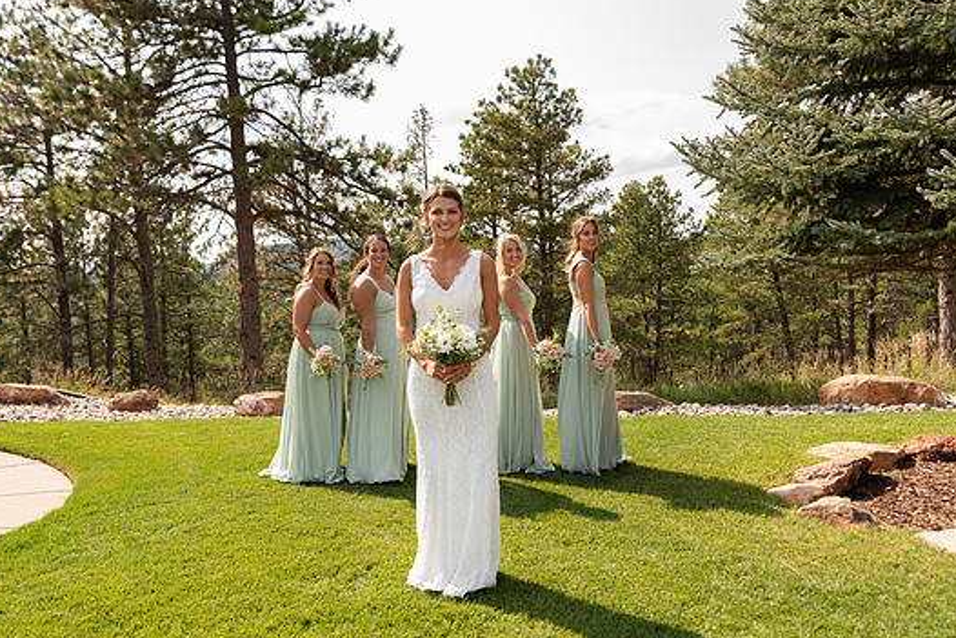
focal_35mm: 32
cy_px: 323
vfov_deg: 41.1
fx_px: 850
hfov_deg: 58.6
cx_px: 445
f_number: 4.5
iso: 80
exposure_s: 1/160
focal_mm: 29
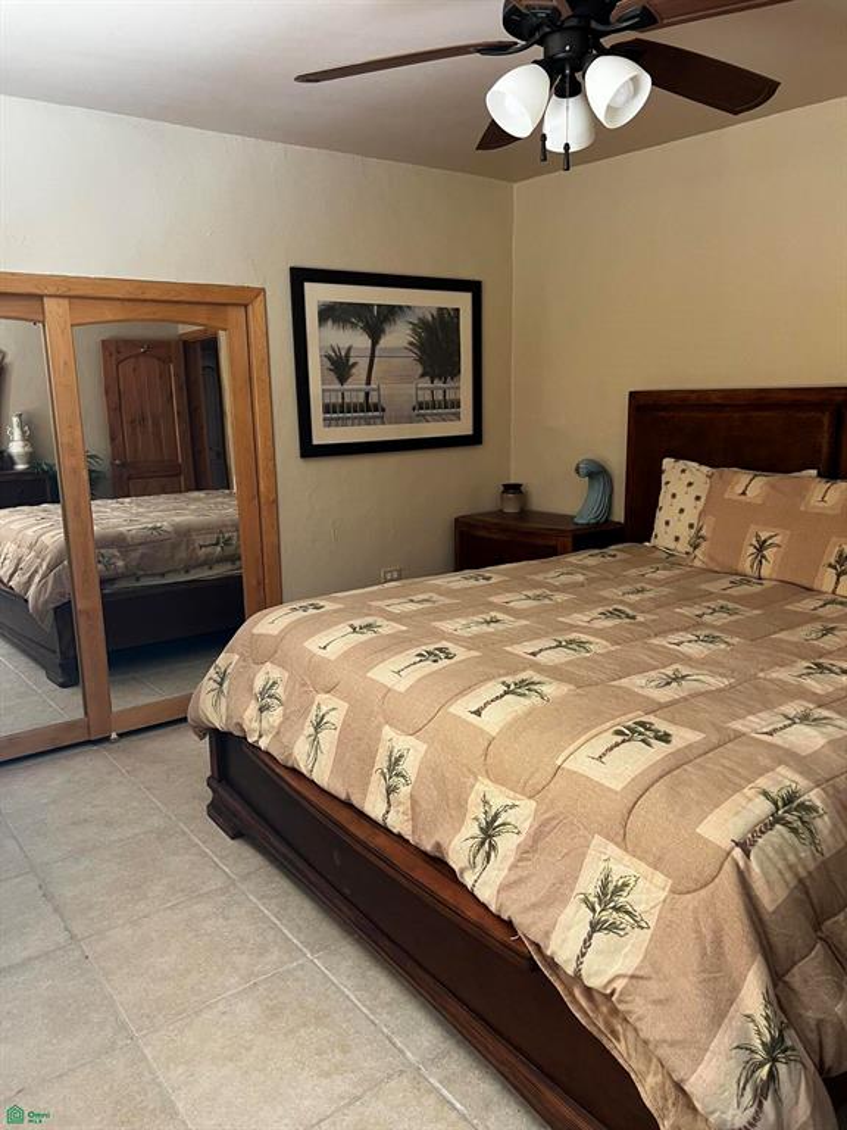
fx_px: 848
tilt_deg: -10.9
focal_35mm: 26
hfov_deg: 53.1
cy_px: 565
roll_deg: +0.7
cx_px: 424
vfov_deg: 67.3
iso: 200
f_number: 1.5
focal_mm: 5.7
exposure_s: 1/60
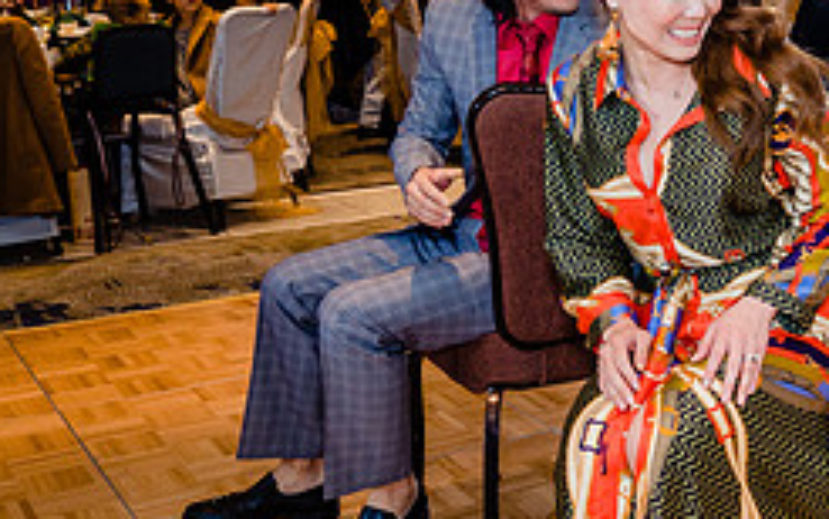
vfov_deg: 20.9
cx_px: 978
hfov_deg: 28.8
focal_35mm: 62
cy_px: 150
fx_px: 1401
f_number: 4
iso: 1000
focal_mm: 24
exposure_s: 1/160
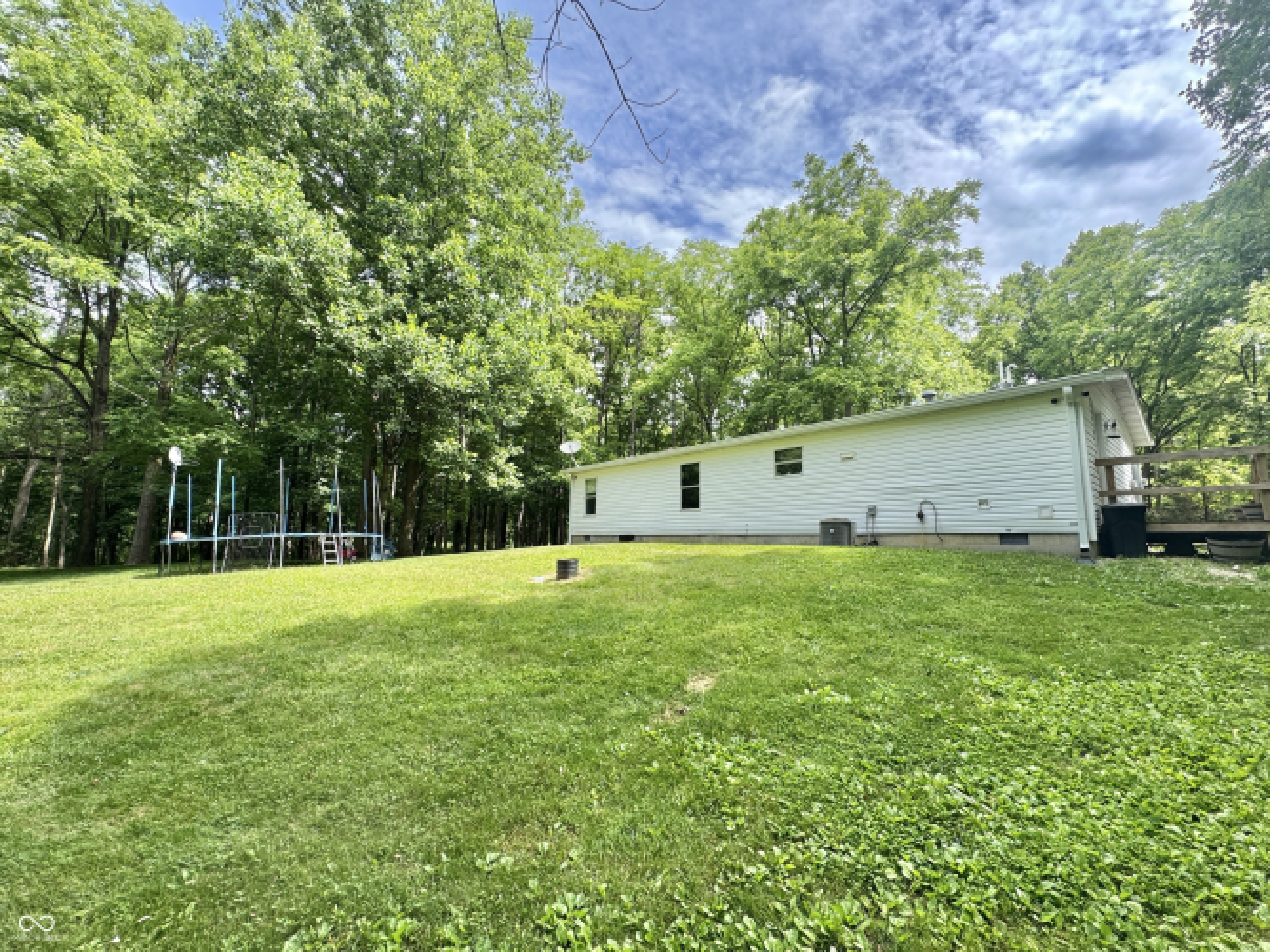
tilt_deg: +7.1
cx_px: 635
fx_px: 514
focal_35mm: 14
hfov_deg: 102.1
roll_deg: -1.0
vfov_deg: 85.7
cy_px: 476
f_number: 2.2
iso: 40
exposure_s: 1/414
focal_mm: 2.22
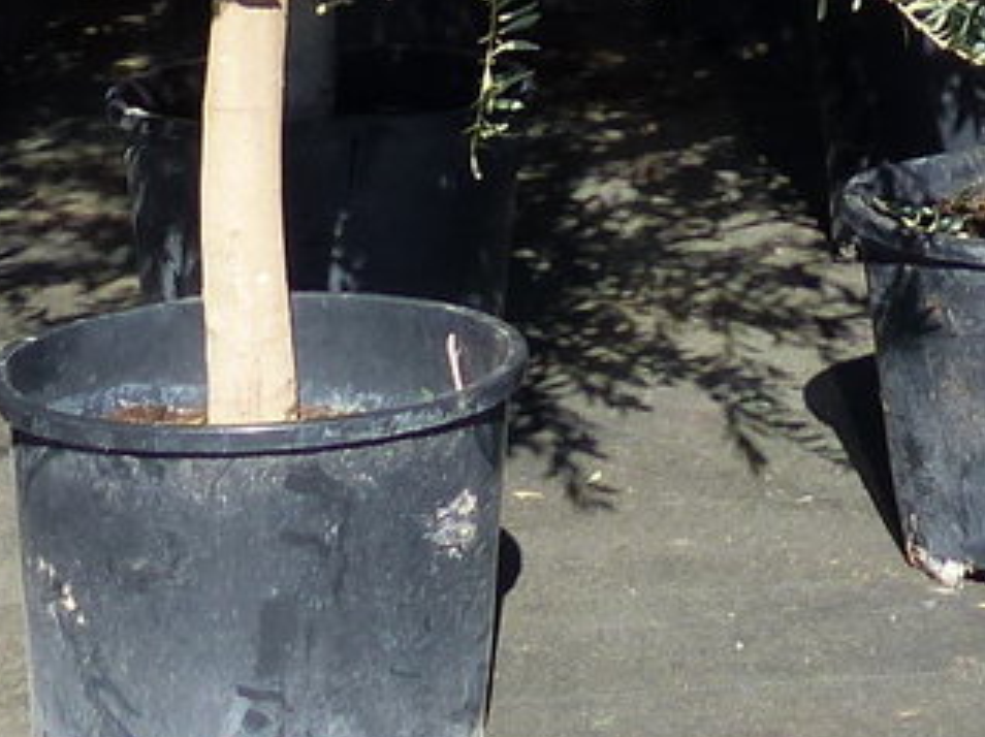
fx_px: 4151
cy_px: -926
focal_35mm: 146
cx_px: 892
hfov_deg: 13.4
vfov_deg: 9.3
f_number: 4
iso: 100
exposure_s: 1/400
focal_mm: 5.2
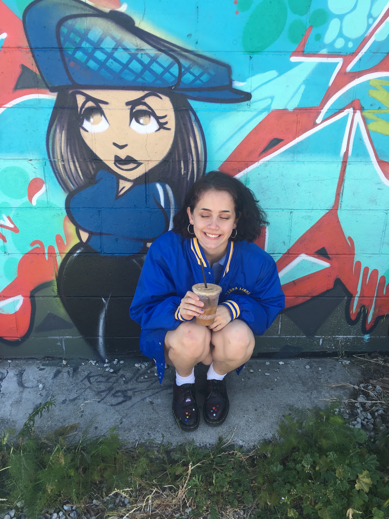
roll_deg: -0.5
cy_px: 260
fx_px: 435
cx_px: 194
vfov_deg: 61.7
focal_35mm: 29
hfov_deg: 48.2
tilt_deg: -22.2
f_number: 2.2
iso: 25
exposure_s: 1/290
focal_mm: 4.15
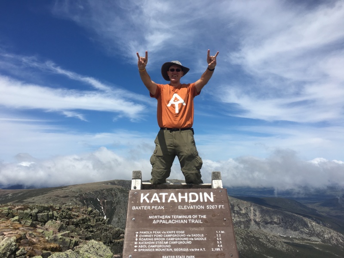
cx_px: 172
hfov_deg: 61.7
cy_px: 129
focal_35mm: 29
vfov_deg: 48.2
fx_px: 288
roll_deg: -0.9
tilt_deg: +6.2
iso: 25
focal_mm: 4.15
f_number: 2.2
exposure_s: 1/3077
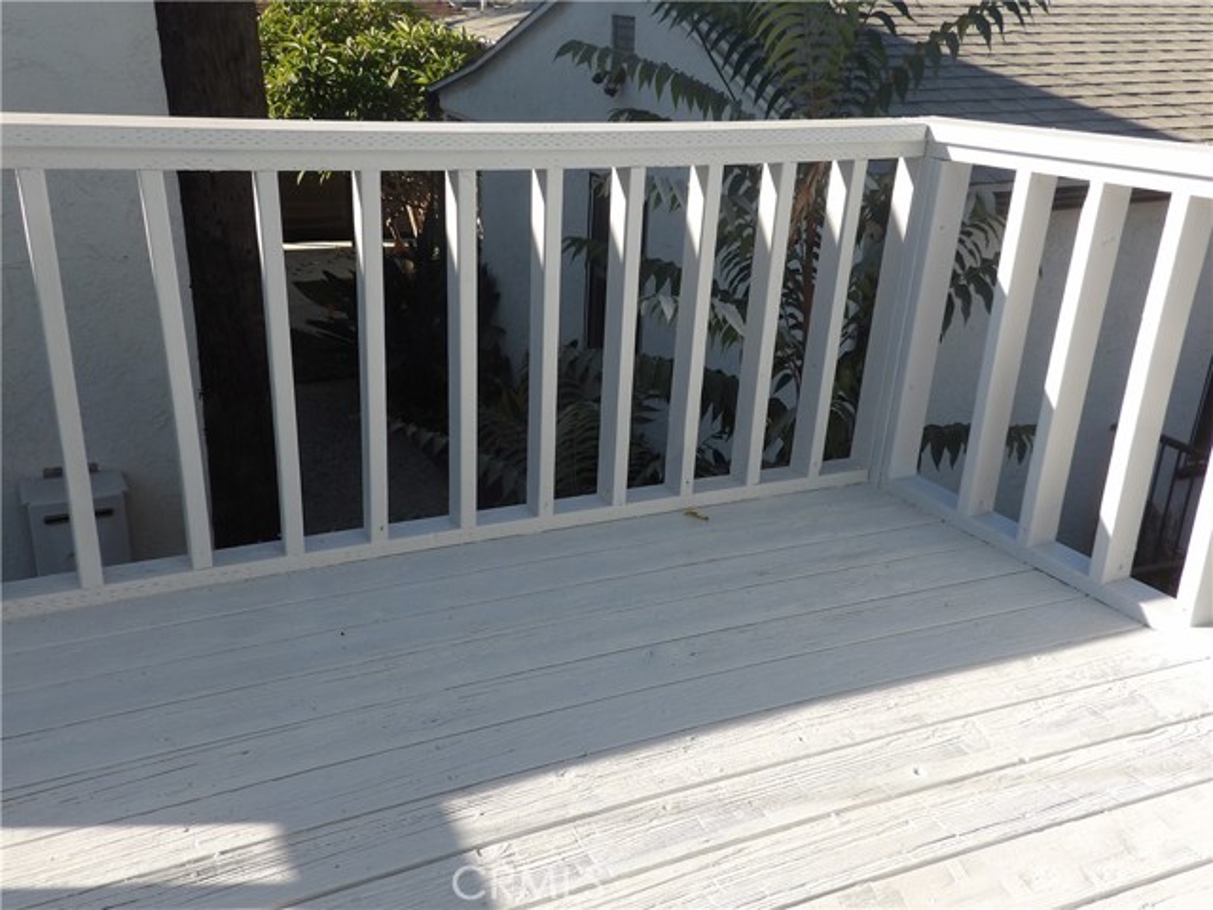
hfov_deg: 71.6
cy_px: 455
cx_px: 606
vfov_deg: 56.8
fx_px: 841
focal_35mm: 24
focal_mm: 4.3
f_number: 3.2
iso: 100
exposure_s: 1/511
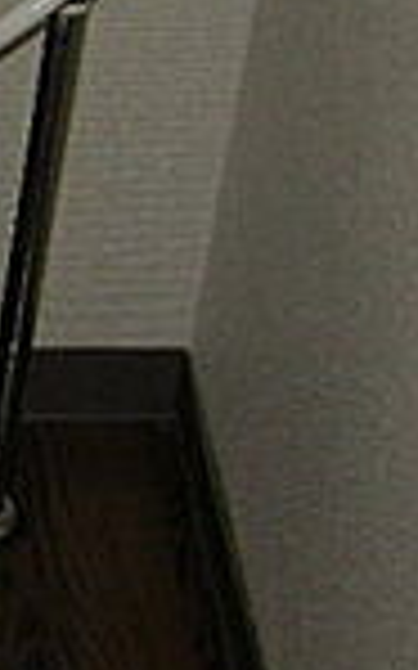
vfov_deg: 13.1
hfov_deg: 7.8
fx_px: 2901
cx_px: -508
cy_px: 481
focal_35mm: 159
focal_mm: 7.5
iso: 64
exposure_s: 1/60
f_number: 2.7
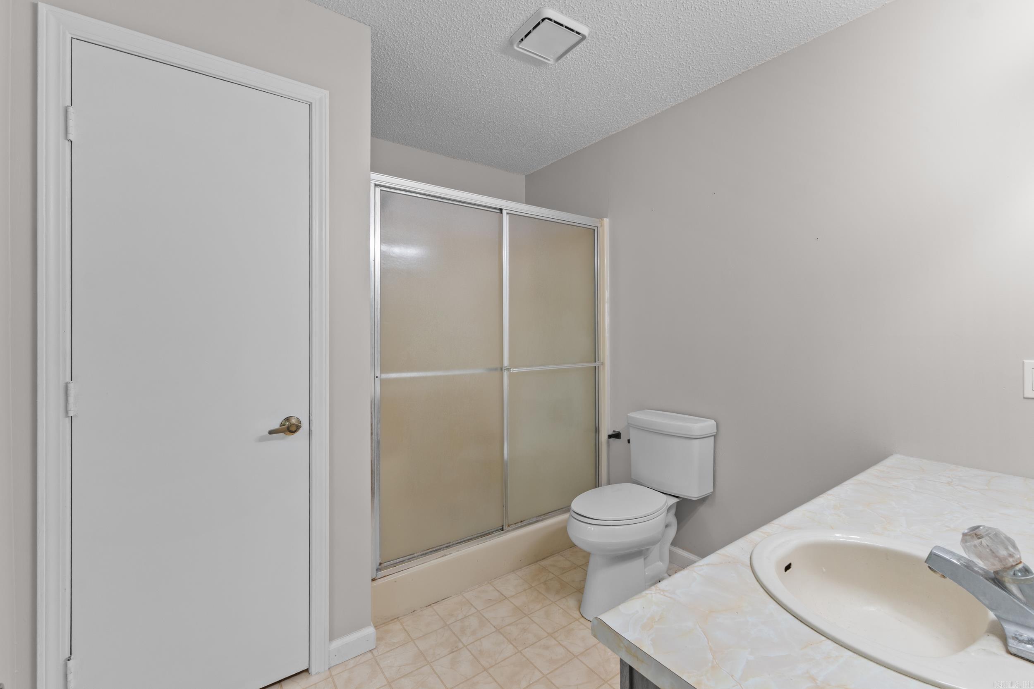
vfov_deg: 77.3
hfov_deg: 100.4
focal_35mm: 15
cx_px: 517
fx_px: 431
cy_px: 344
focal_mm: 10
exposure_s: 1/3
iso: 200
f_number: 9
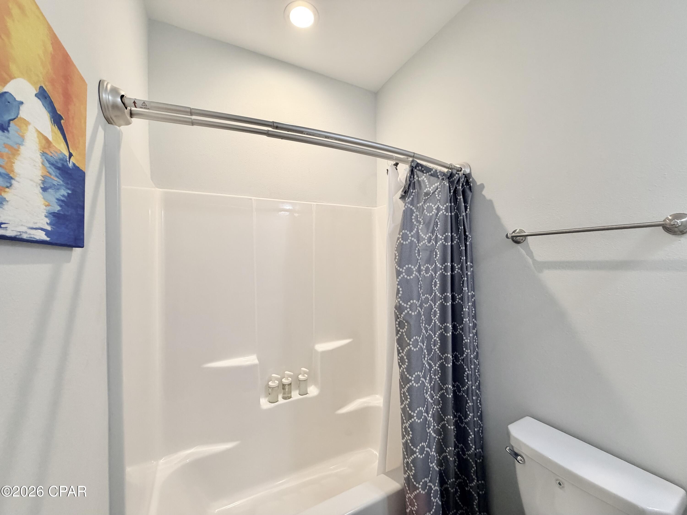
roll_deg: +0.5
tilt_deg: +0.2
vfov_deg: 85.7
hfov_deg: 102.1
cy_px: 258
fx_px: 278
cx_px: 344
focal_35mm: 14
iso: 250
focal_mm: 2.22
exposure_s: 1/120
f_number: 2.2
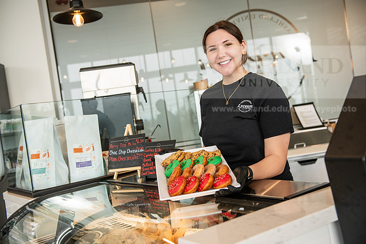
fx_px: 407
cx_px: 183
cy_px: 122
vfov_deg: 33.4
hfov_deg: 48.4
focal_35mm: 40
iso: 500
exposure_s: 1/200
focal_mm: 40
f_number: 3.5
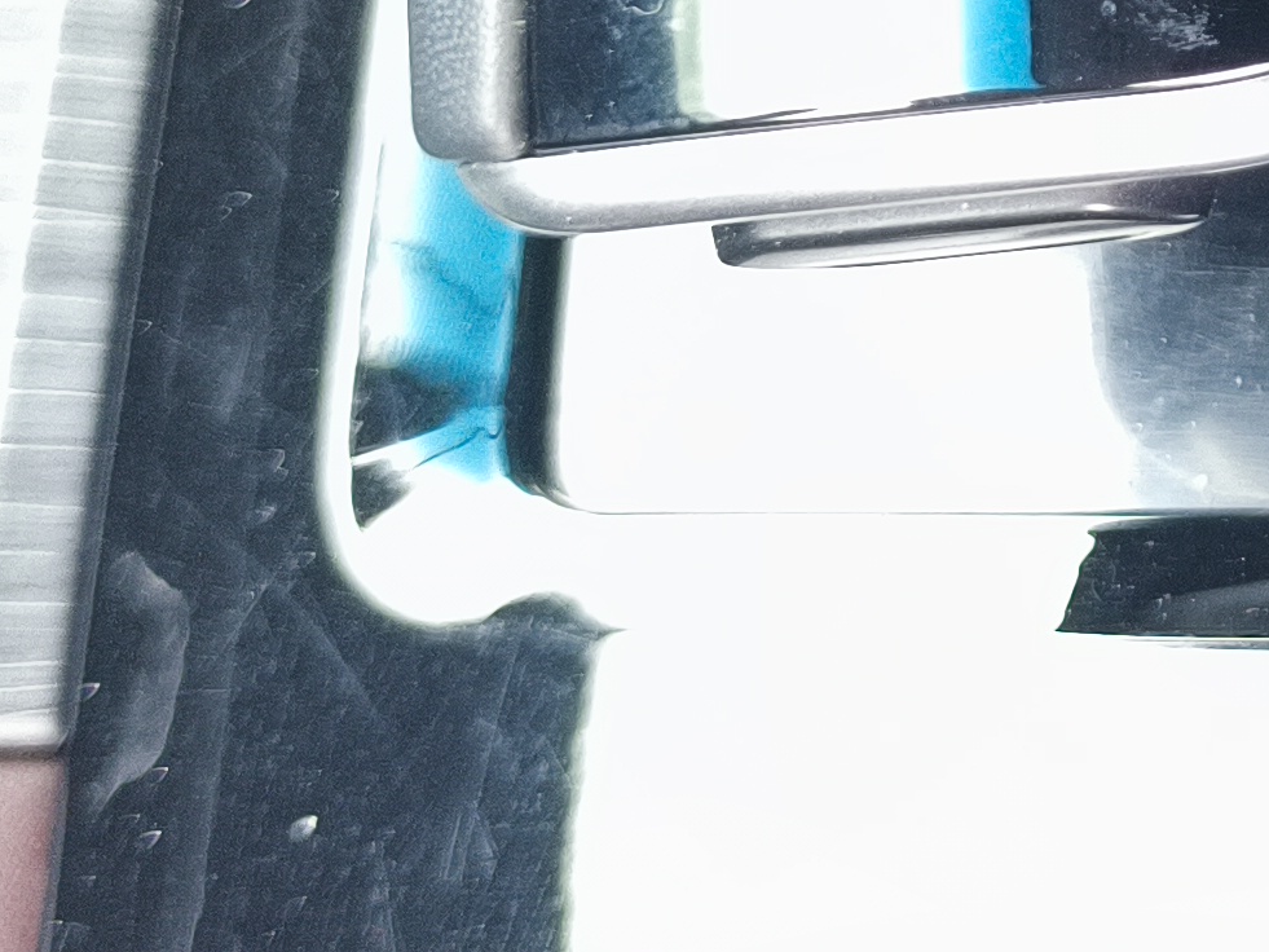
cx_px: 1852
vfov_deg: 14.9
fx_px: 3520
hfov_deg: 18.3
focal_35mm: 96
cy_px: -210
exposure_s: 1/100
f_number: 1.6
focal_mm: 5.84
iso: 320
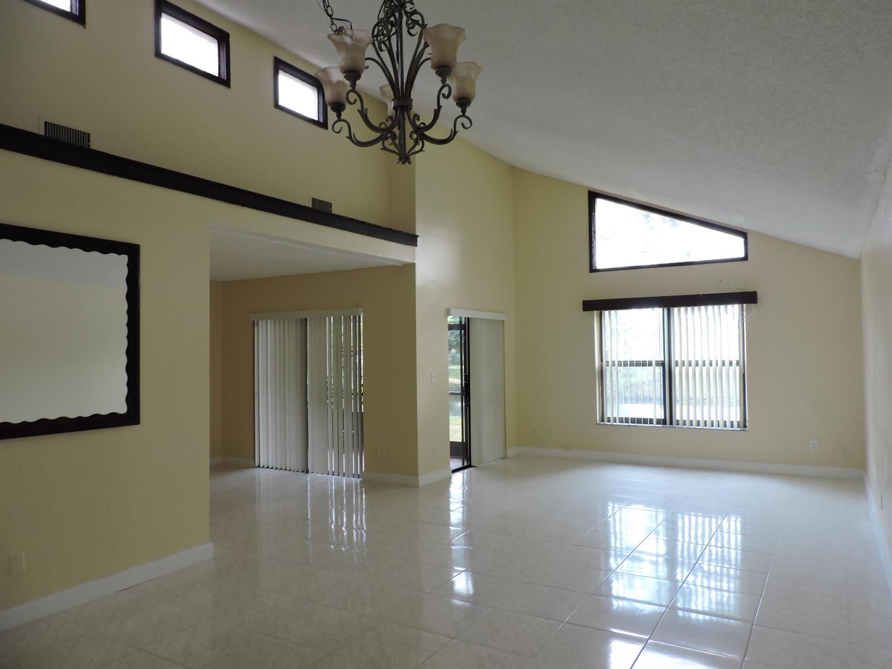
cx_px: 446
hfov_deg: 71.6
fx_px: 618
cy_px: 334
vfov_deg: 56.8
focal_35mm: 24
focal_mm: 4.3
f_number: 3
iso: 220
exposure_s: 1/30
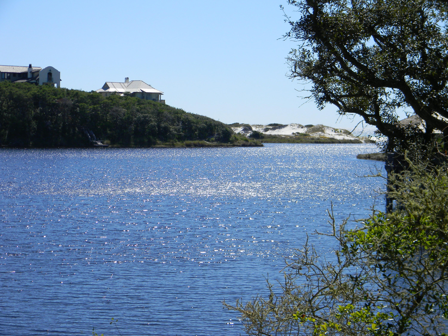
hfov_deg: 23.6
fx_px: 1074
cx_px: 224
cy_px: 168
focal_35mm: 83
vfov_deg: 17.8
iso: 80
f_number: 9
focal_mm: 15.1
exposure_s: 1/210
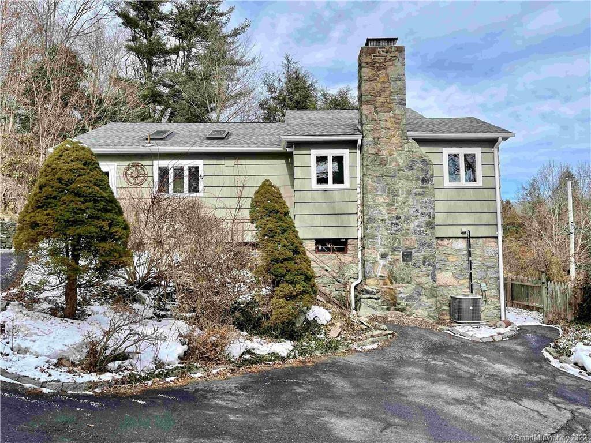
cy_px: 222
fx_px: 444
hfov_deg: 67.3
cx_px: 296
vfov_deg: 53.1
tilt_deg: +5.0
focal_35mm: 26
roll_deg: +0.8
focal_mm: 5.1
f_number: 1.6
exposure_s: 1/2247
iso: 32
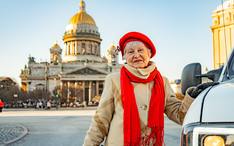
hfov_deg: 47.1
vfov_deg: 30.5
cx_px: 130
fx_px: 268
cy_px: 83
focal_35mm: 42
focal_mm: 35
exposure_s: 1/200
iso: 100
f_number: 4
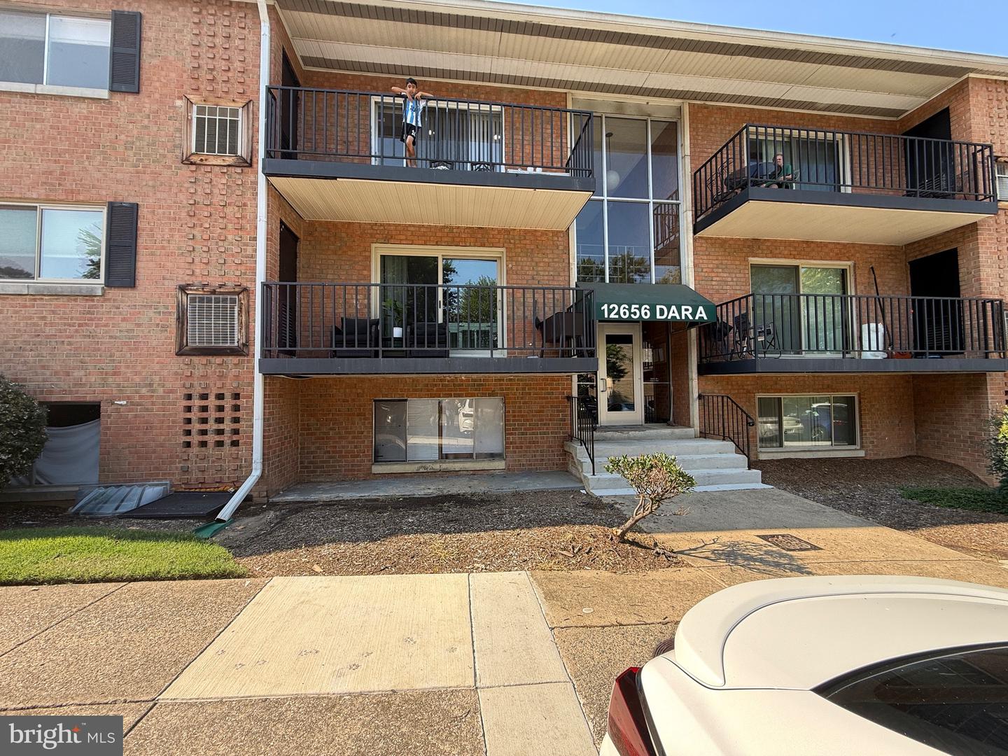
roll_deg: +0.5
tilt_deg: +2.2
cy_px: 378
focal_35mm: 14
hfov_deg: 102.1
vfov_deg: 85.7
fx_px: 408
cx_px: 504
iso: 50
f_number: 2.2
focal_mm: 2.22
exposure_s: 1/273
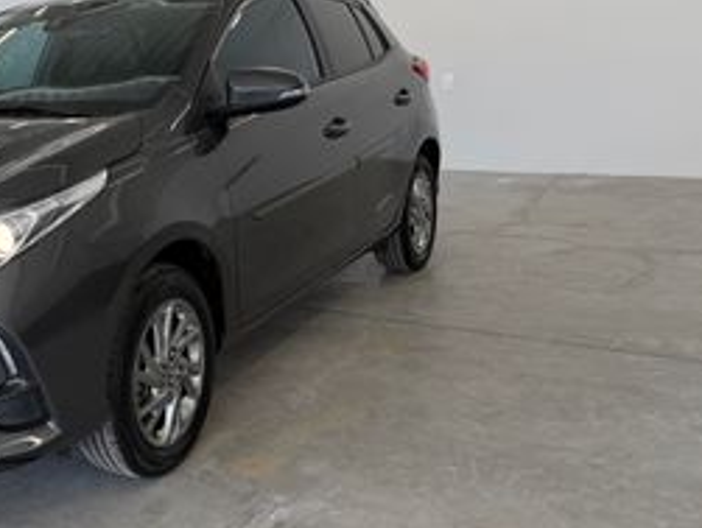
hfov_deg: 38.8
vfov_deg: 32.0
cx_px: 59
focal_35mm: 45
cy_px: 179
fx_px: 914
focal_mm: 6.76
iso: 80
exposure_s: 1/152
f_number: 1.78
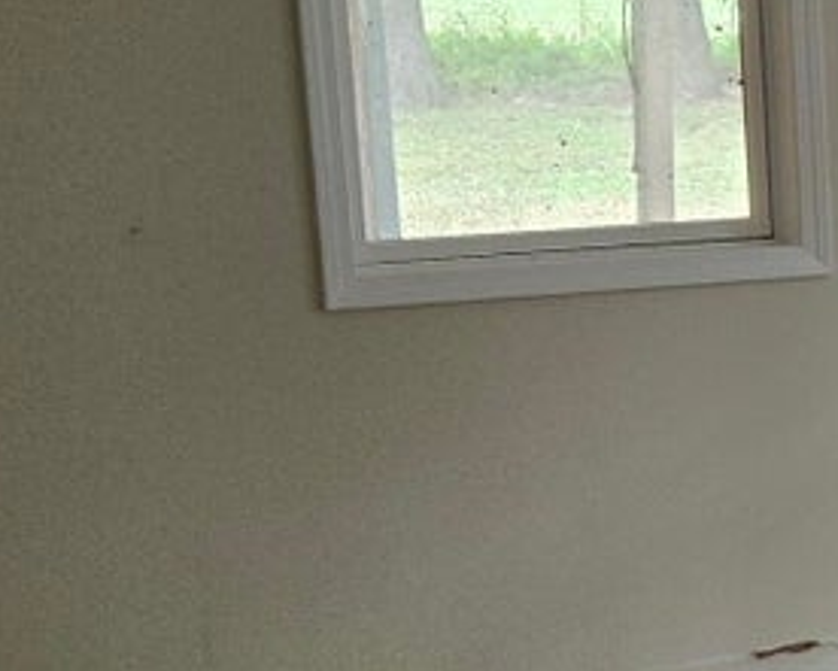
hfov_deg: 14.8
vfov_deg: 13.9
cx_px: 1559
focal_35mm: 111
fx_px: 2754
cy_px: 458
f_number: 1.8
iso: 200
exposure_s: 1/180
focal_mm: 5.4
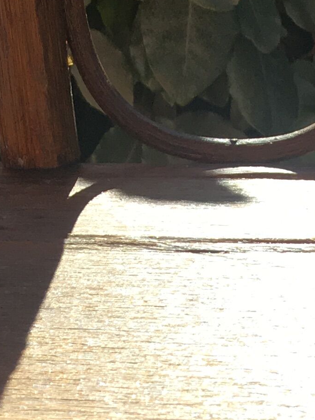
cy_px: 929
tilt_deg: -40.4
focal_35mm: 129
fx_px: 1564
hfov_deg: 11.2
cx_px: 414
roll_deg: -0.9
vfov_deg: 12.7
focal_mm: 4.15
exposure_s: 1/625
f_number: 2.2
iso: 25
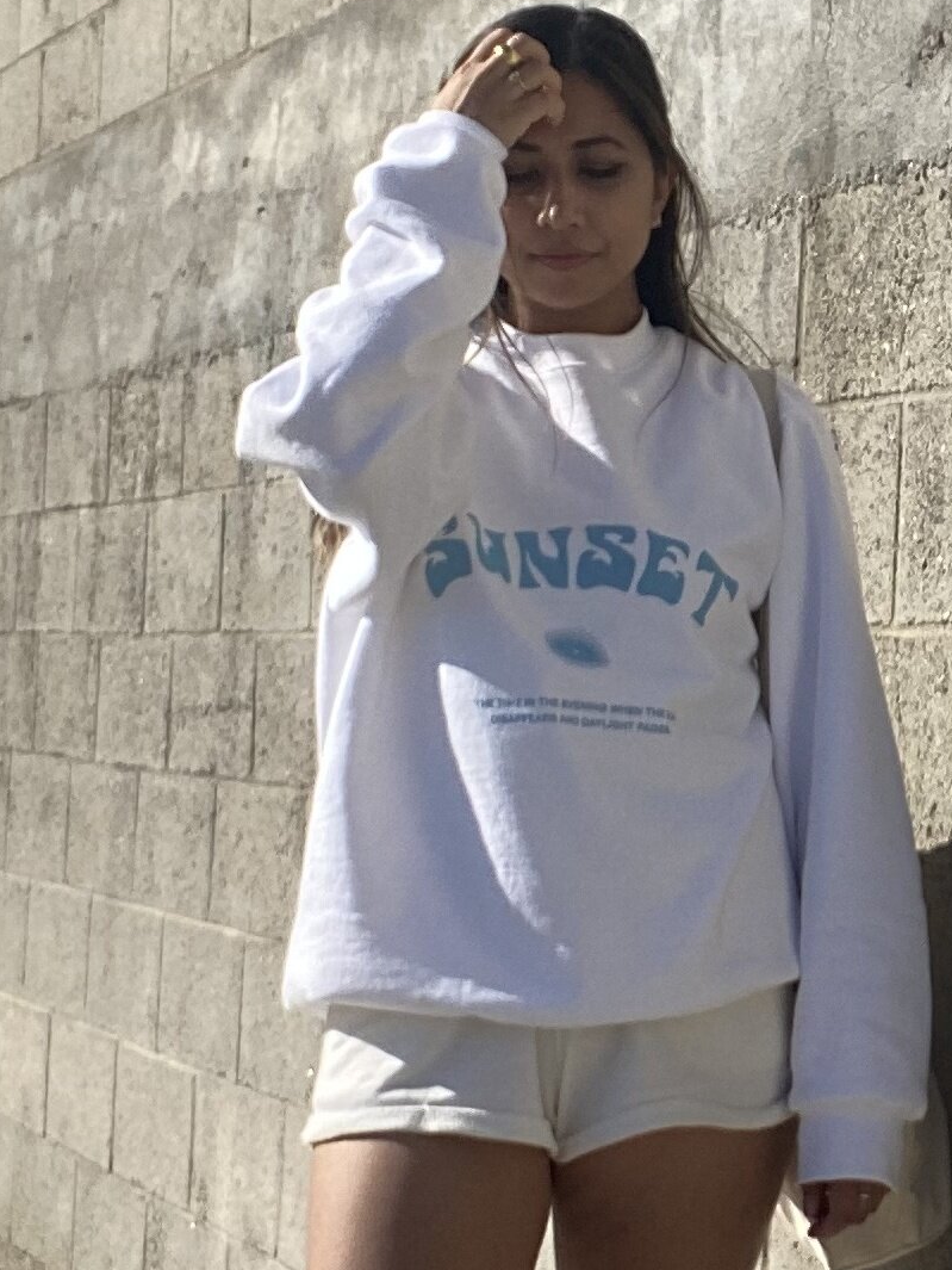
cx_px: 1070
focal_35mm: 87
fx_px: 3190
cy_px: 583
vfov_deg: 22.5
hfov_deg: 16.4
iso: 25
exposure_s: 1/1541
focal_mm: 2.71
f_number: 2.2
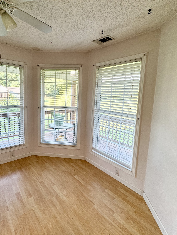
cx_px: 75
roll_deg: -2.4
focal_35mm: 18
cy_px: 108
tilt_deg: -5.1
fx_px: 123
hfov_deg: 71.2
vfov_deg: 87.6
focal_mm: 2.22
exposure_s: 1/120
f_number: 2.2
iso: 100
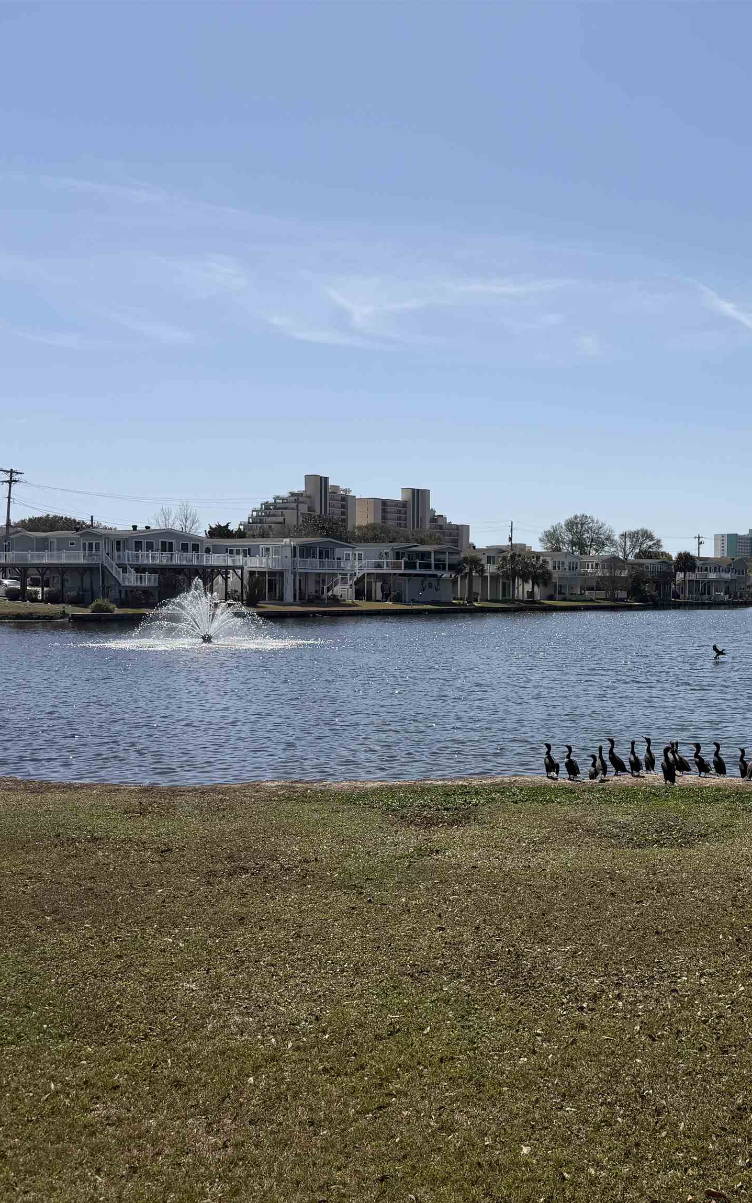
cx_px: 647
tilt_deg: -1.0
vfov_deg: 56.7
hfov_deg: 35.5
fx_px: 1115
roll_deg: +0.2
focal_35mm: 34
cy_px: 602
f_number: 1.78
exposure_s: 1/10309
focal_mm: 6.76
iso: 80
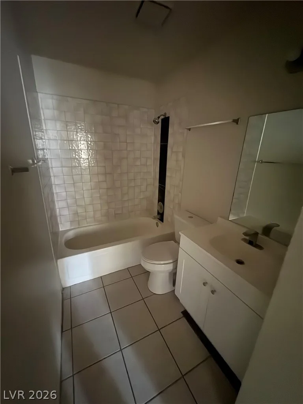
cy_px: 202
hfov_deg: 85.7
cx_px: 152
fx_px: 163
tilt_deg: -17.7
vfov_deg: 102.1
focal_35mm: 14
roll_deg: -1.3
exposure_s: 1/4
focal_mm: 2.22
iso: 3200
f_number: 2.2
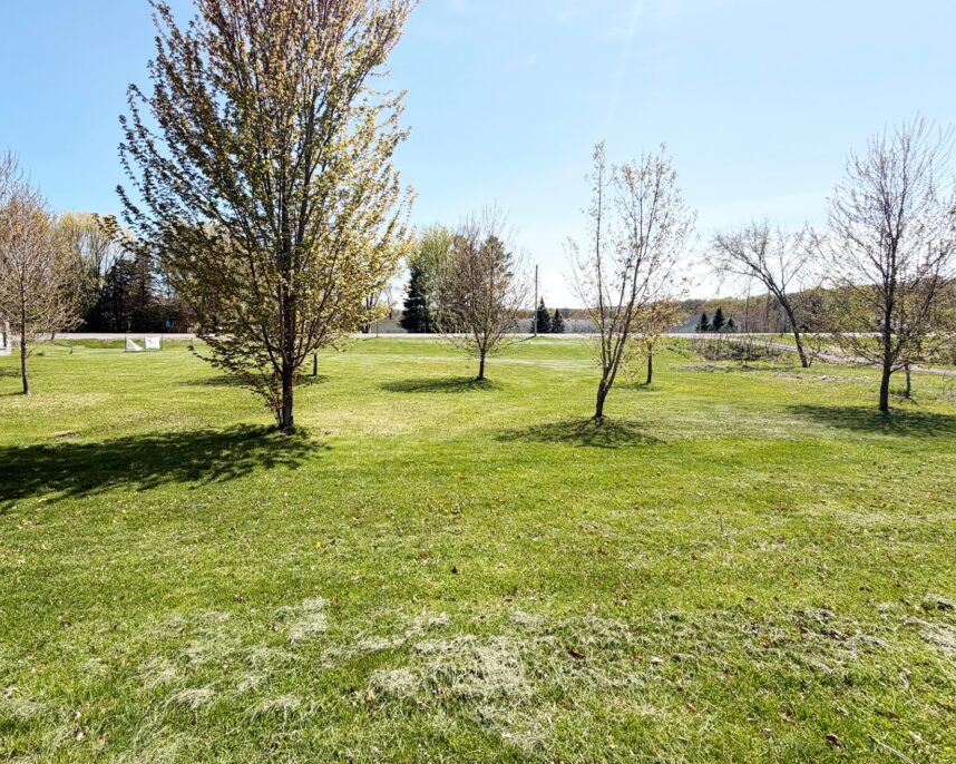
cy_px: 356
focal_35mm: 17
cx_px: 399
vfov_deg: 76.9
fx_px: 481
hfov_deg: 88.9
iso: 20
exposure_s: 1/770
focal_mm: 2.22
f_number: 2.2
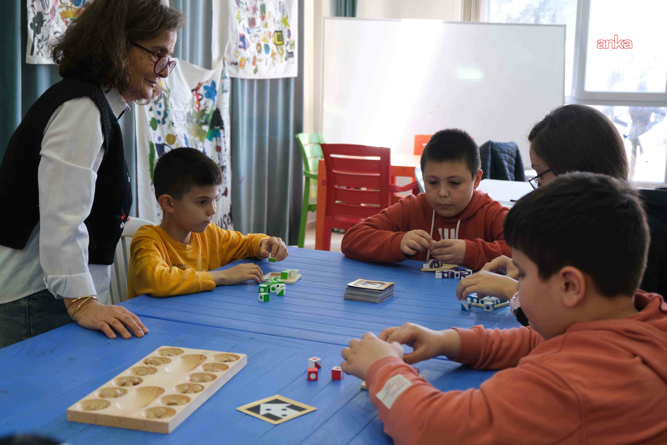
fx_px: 871
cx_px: 334
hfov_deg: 41.9
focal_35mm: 47
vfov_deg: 28.6
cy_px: 222
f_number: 3.6
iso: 250
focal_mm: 31.5
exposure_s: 1/45
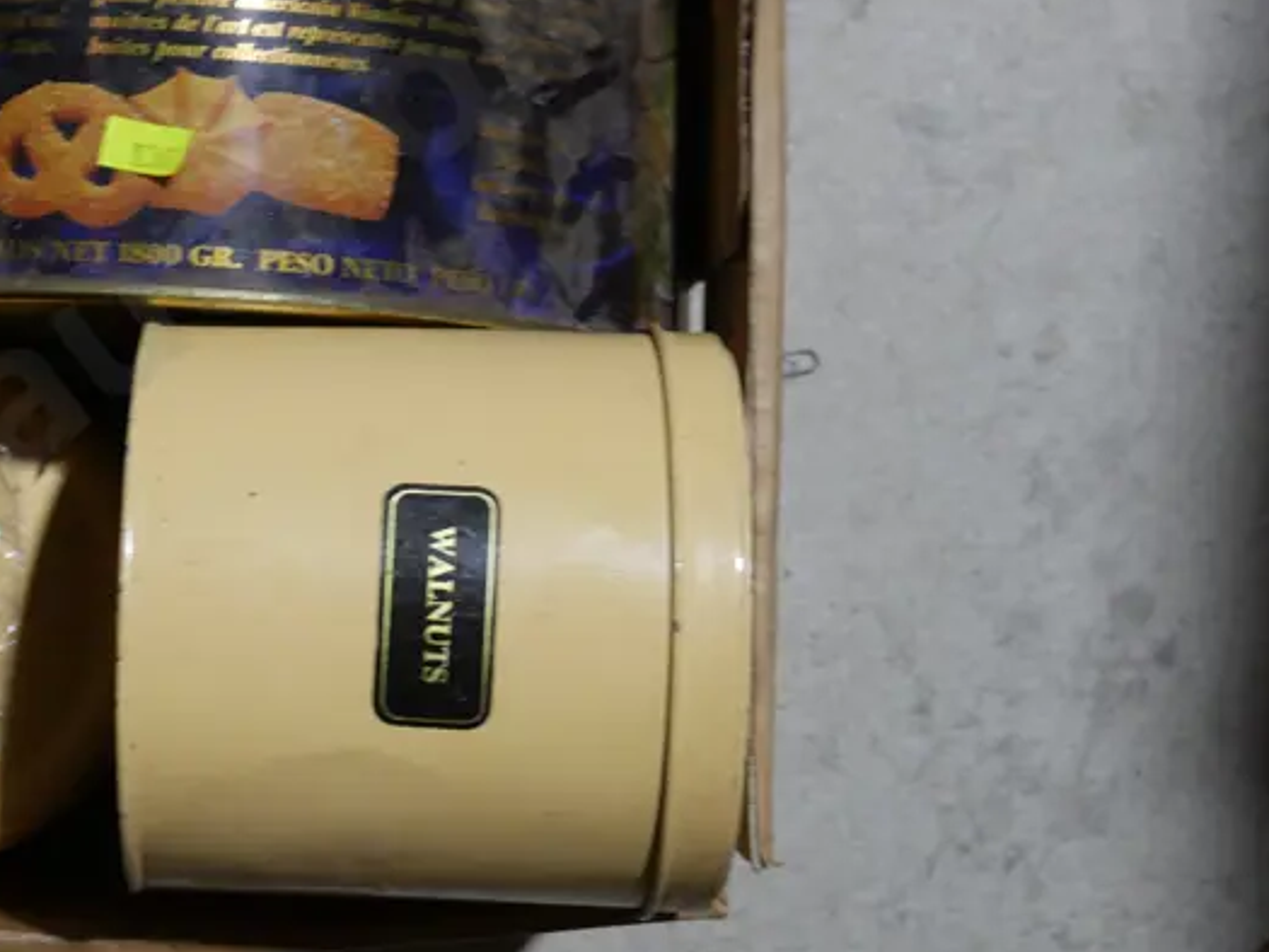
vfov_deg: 18.8
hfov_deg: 24.3
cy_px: 318
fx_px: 2860
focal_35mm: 78
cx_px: 138
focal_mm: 20
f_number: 4.5
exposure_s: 1/60
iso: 320
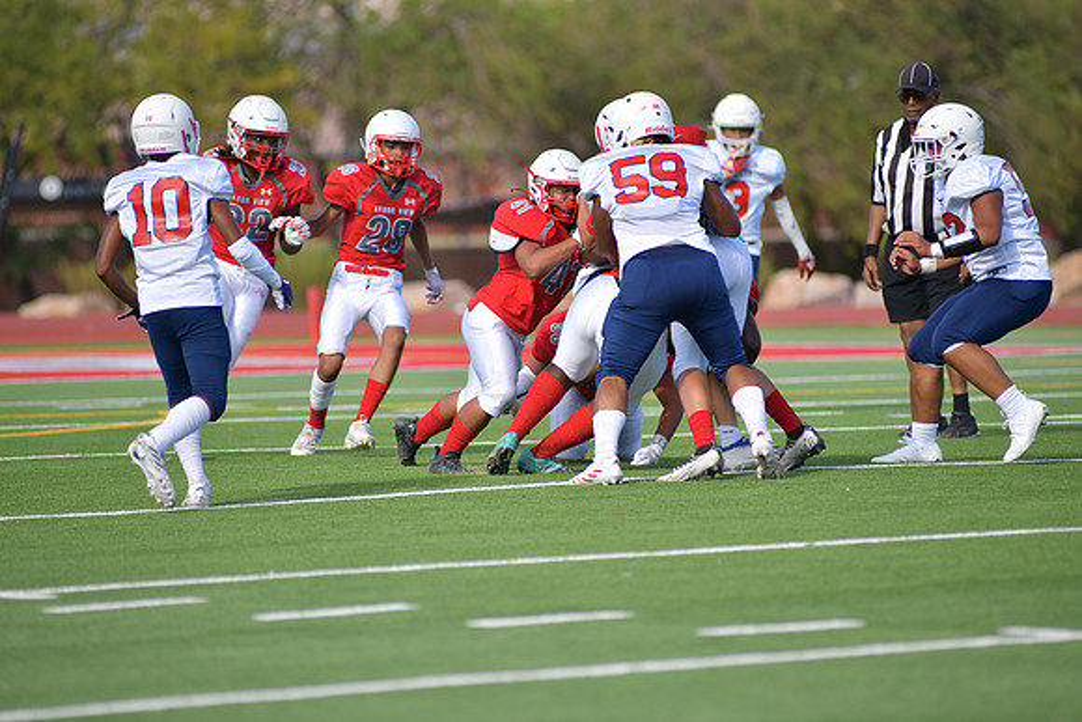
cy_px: 361
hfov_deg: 6.9
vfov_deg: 4.6
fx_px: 9018
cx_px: 541
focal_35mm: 300
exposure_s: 1/2000
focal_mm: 300
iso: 180
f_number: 3.5
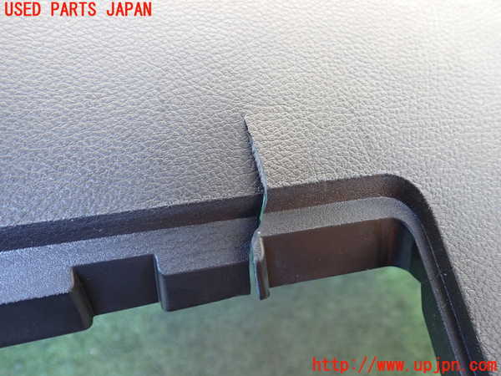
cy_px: 188
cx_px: 250
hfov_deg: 60.0
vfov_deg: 46.8
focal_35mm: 30
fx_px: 434
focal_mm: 5.4
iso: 250
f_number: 2.3
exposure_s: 1/30
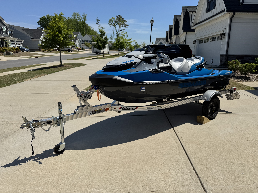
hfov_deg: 71.6
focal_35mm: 24
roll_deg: -0.3
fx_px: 179
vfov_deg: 56.8
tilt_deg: -13.5
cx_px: 129
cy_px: 96
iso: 80
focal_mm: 6.76
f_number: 1.78
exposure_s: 1/7937
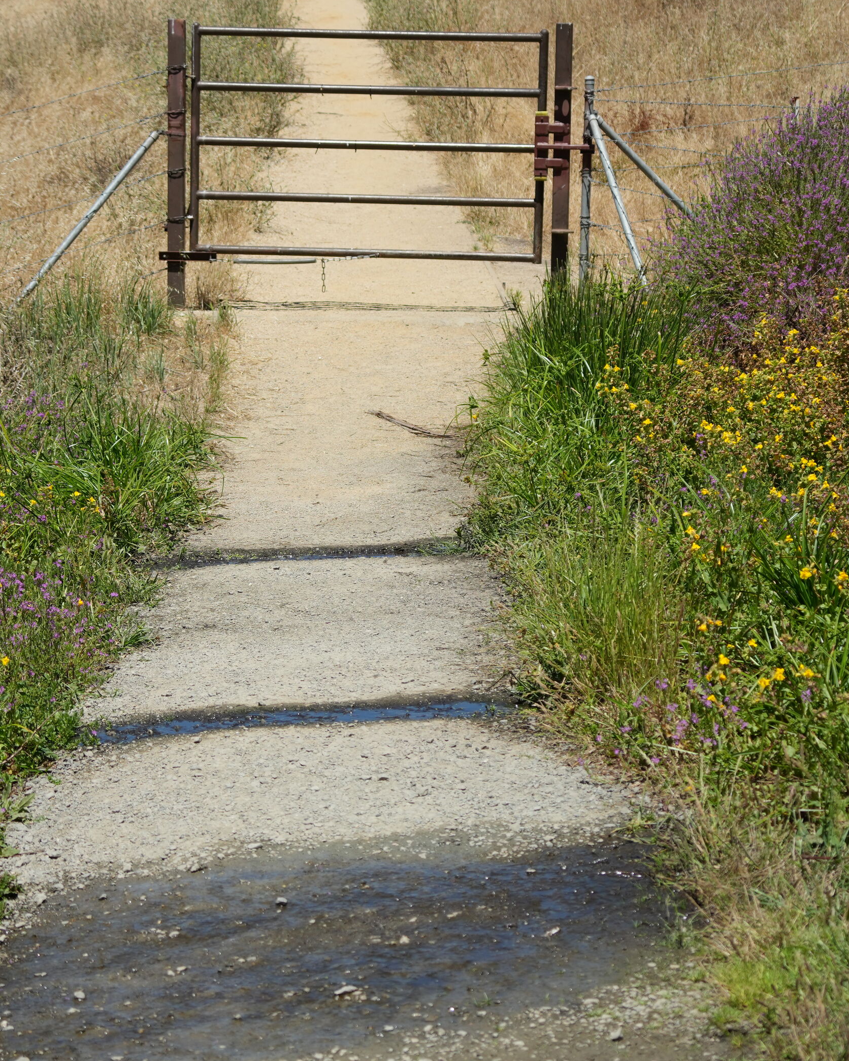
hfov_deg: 15.9
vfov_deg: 19.8
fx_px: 3047
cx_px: 373
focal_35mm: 97
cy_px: 561
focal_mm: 50
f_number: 4.5
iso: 250
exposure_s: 1/2500
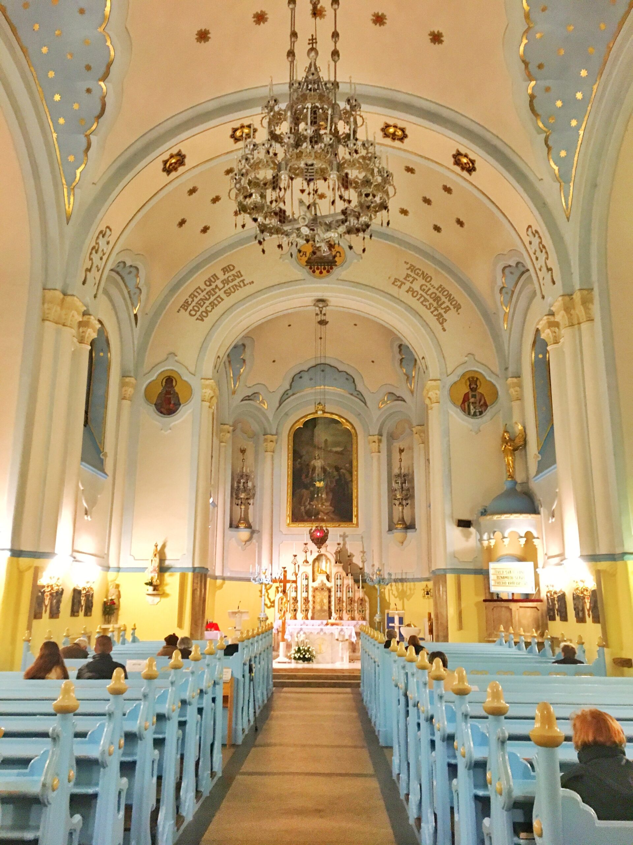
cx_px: 316
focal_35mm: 29
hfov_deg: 48.2
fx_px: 707
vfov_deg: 61.7
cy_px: 422
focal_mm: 4.15
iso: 200
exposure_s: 1/17
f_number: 2.2
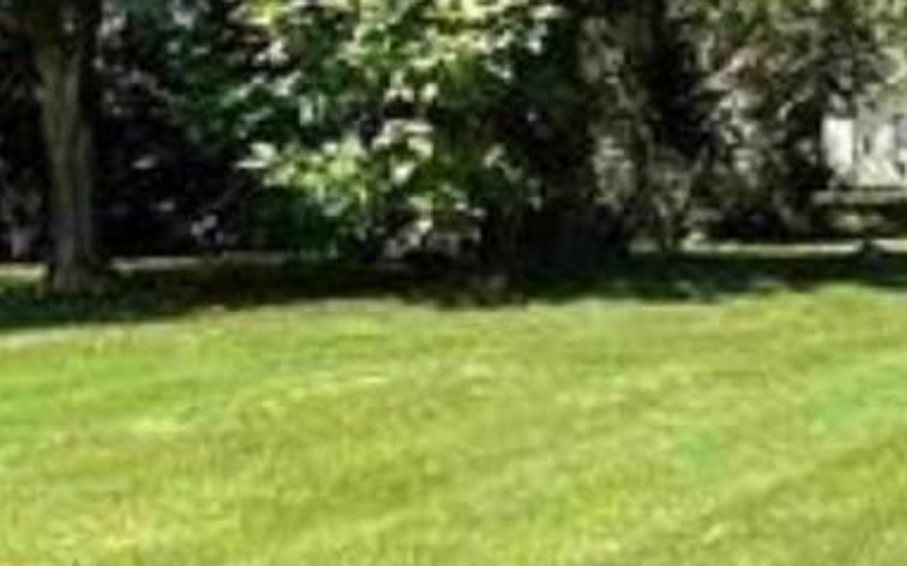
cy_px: 207
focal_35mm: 104
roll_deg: -0.4
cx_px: 718
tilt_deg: +0.0
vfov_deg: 12.6
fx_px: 2570
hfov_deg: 19.8
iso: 32
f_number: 1.6
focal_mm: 4.2
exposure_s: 1/1416
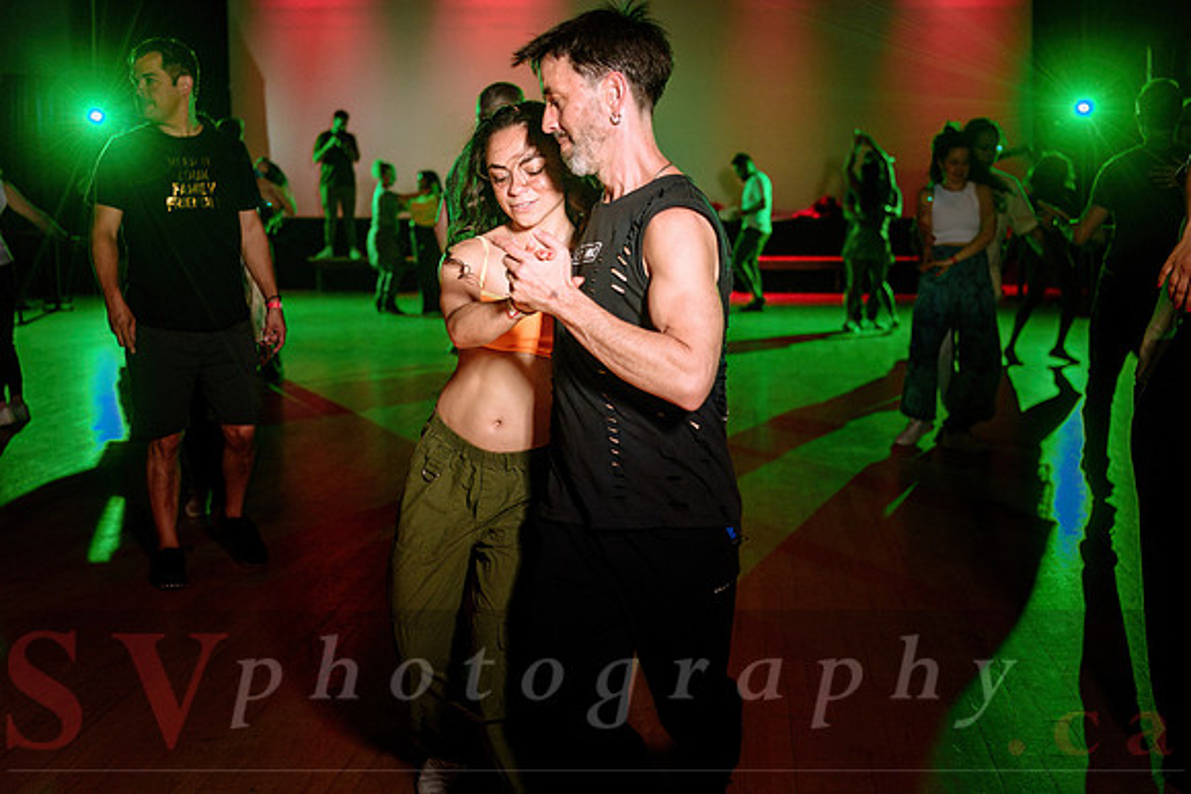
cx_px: 626
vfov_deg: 28.3
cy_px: 380
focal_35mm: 48
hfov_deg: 41.4
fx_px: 1575
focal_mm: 45
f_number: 2.8
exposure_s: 1/60
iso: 1000
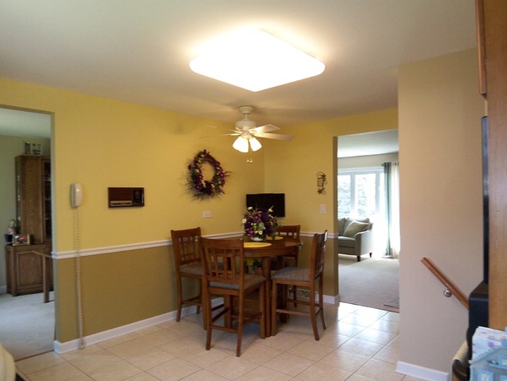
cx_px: 261
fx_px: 352
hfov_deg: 71.6
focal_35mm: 24
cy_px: 194
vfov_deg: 56.8
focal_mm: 3.8
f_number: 2.8
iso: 100
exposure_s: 1/30
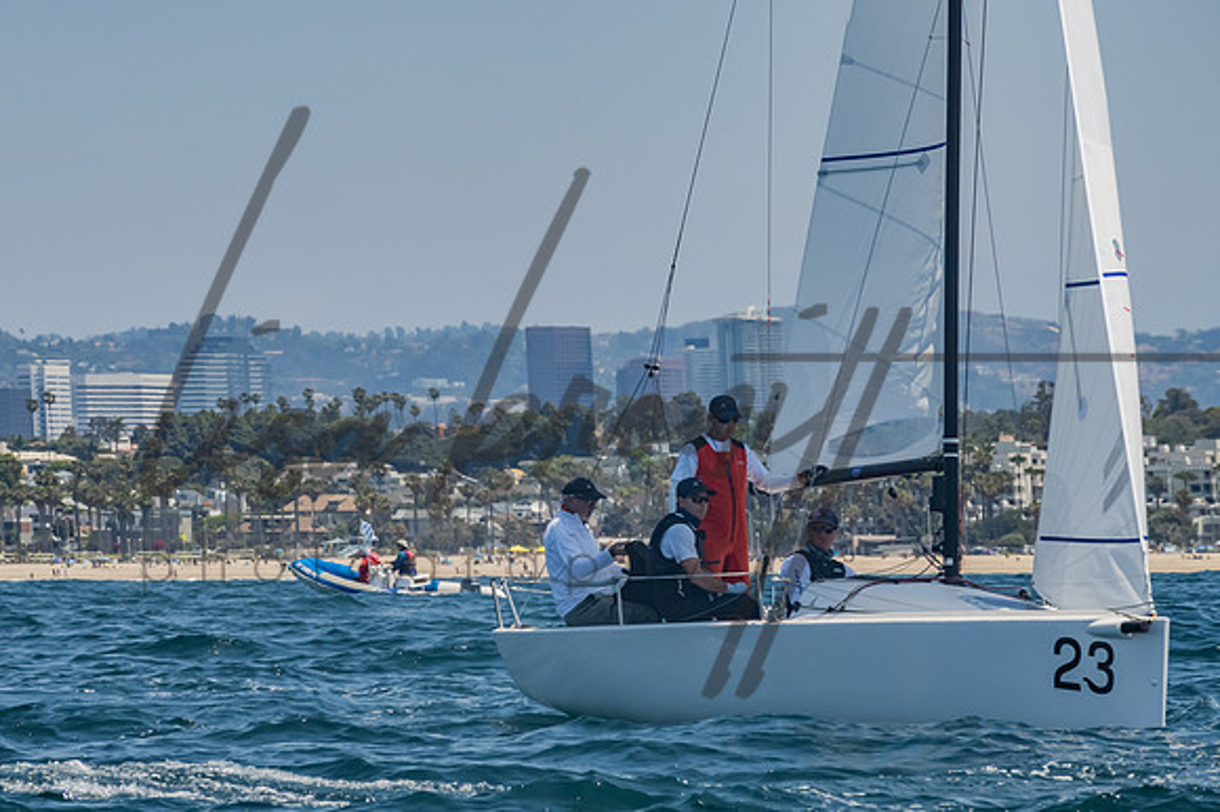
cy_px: 407
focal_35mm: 297
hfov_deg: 7.0
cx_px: 586
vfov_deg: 4.6
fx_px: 10043
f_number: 13
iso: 640
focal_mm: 185
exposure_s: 1/1000
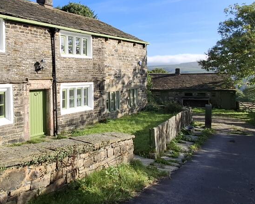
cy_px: 69
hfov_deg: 58.0
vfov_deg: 49.2
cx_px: 71
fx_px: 219
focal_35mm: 29
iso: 40
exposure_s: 1/1258
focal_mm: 1.64
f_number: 2.2
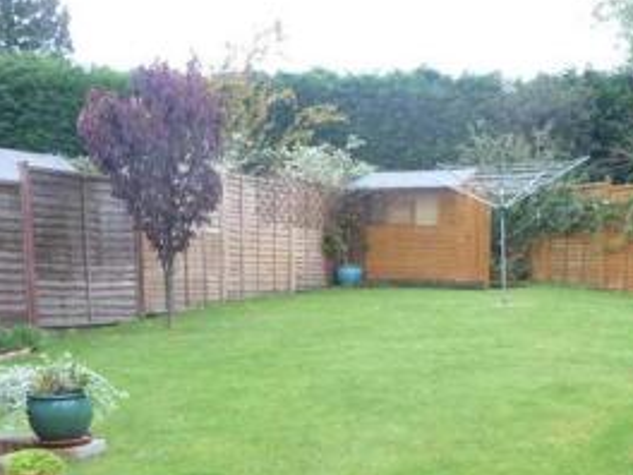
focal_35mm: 53
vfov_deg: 25.7
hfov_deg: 35.9
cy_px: 507
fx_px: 969
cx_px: 406
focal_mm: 4.3
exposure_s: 1/50
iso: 400
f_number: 3.3
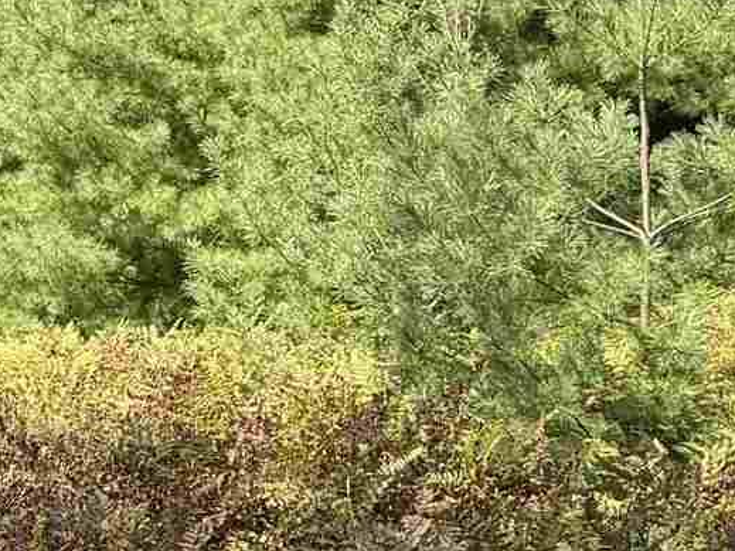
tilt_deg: -0.5
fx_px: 3014
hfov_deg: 12.8
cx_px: -528
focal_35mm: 142
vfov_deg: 10.4
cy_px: 191
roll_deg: +0.5
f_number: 1.78
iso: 100
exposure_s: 1/1361
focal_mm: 6.76
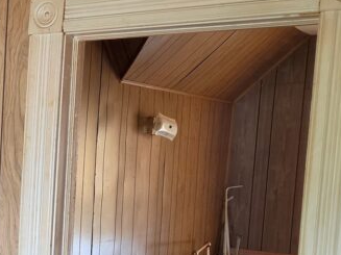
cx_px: -125
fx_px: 739
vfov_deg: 19.3
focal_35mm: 75
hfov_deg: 22.7
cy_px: 228
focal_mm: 5.4
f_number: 1.8
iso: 500
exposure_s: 1/120
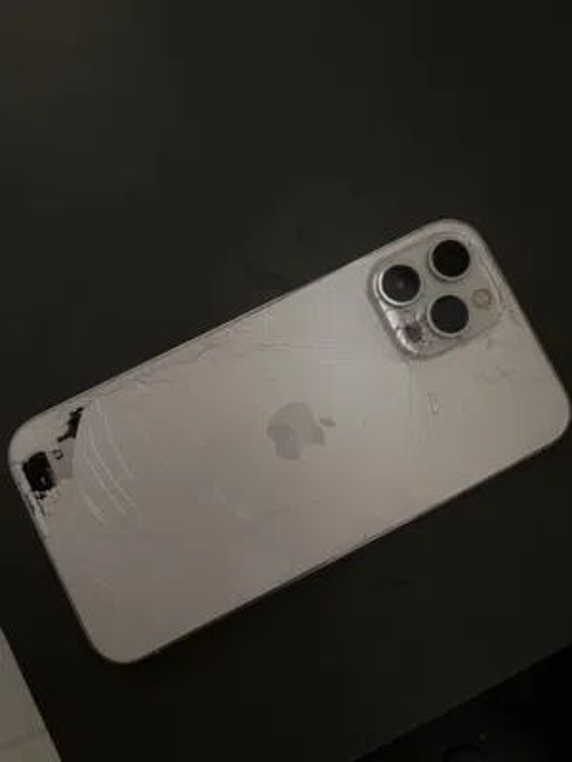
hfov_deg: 53.1
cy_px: 381
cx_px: 286
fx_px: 573
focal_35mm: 26
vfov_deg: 67.3
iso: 500
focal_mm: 5.96
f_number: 1.6
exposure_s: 1/40
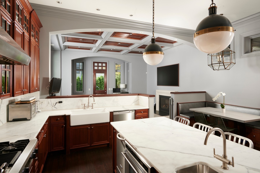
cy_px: 86
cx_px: 130
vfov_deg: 61.9
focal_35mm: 20
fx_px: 144
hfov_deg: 84.0
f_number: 8
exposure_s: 1/200
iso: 250
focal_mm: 20
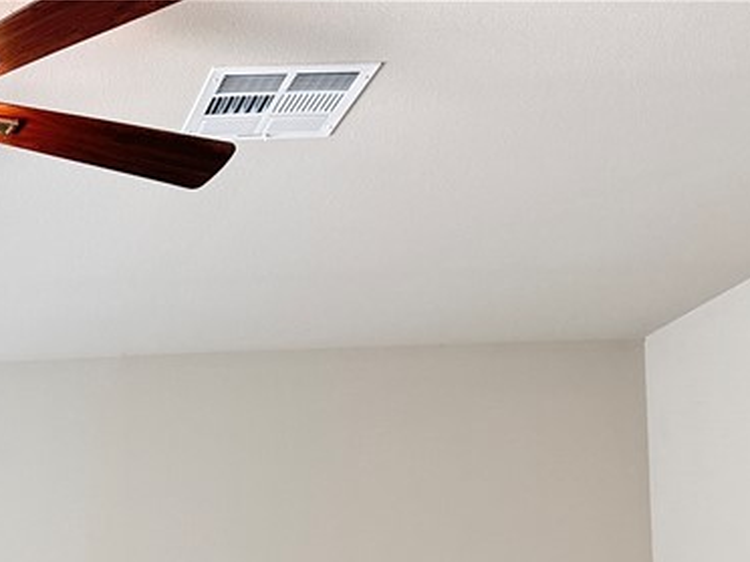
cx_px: -141
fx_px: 1430
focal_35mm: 66
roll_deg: +1.3
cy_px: 771
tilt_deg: +0.8
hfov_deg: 26.3
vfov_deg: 20.0
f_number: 1.78
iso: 200
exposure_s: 1/124
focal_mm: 6.76
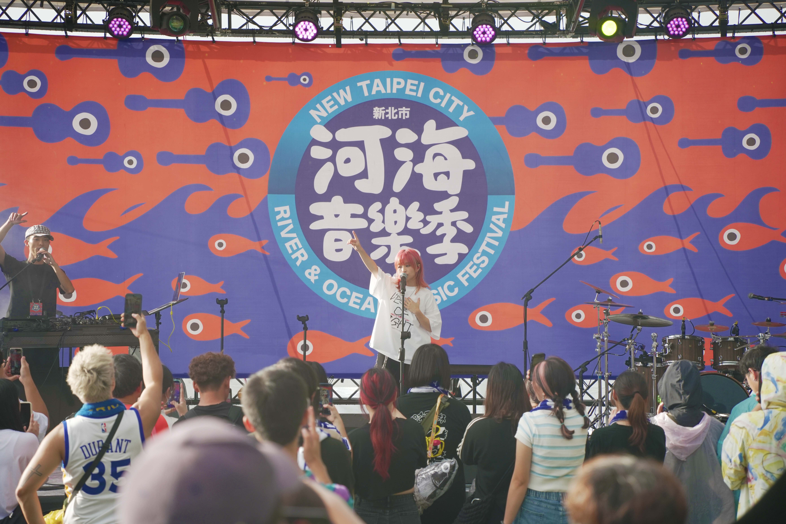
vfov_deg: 11.4
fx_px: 2618
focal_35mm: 120
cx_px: 393
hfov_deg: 17.1
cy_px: 262
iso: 640
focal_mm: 119.9
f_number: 6.3
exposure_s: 1/640
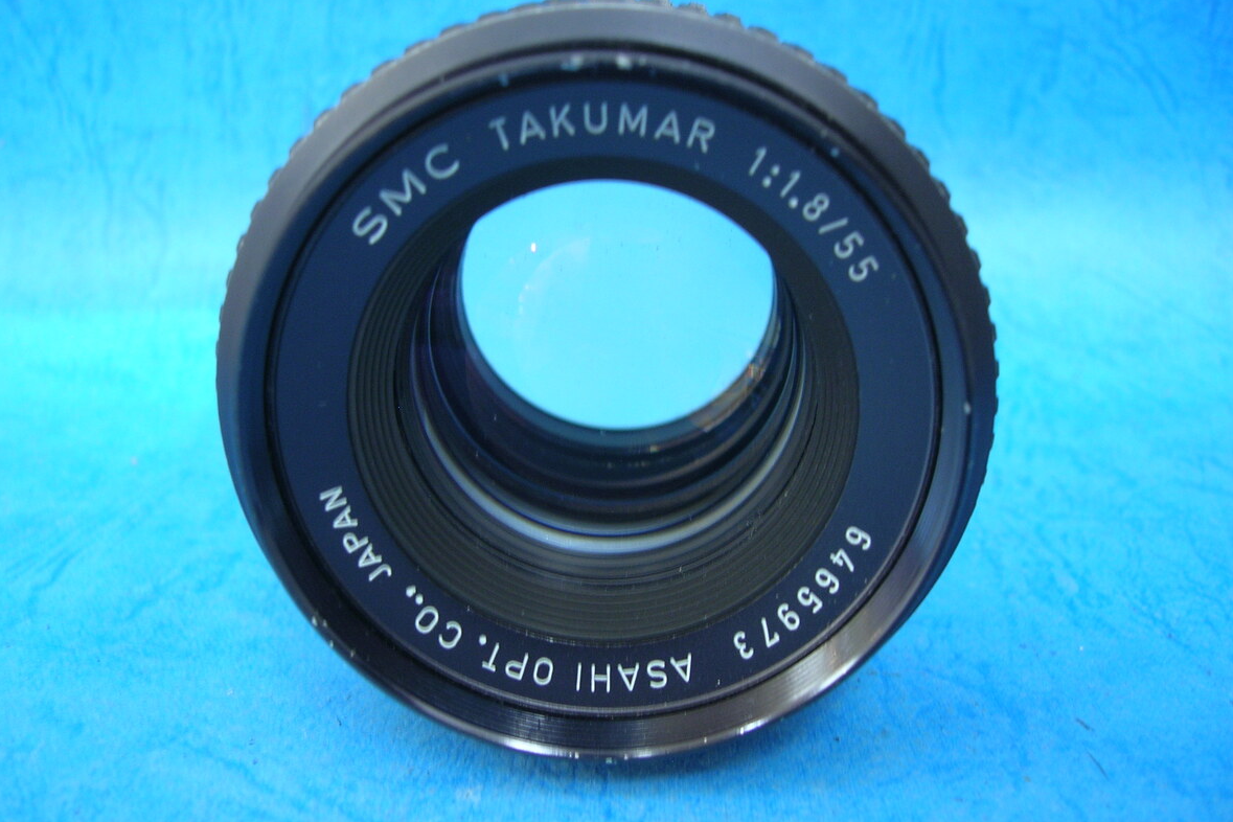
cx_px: 607
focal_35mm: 36
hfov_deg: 53.1
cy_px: 425
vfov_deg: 36.9
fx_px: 1233
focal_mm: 5.7
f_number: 2.9
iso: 58
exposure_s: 1/3.8
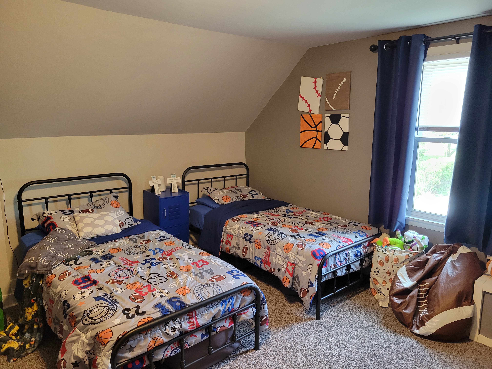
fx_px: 370
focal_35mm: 26
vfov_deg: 53.1
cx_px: 246
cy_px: 184
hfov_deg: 67.3
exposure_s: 1/40
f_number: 1.8
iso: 320
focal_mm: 5.4
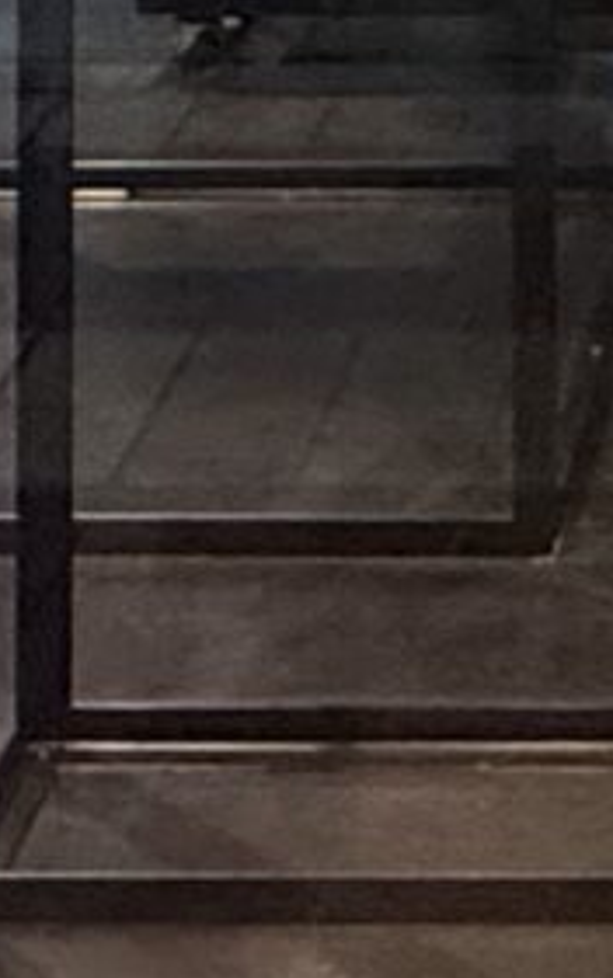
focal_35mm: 135
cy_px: -1176
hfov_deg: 9.3
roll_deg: -0.4
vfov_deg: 12.8
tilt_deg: -0.7
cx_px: 1069
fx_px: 3603
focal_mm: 2.22
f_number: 2.2
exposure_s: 1/50
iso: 640
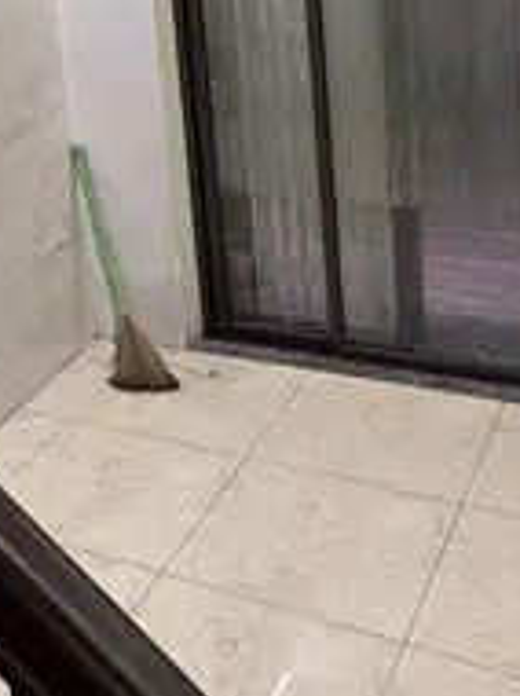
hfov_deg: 23.2
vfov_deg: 31.2
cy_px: 66
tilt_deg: -10.6
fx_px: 1184
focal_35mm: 59
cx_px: -55
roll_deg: +8.0
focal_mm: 2.22
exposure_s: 1/100
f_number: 2.2
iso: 320
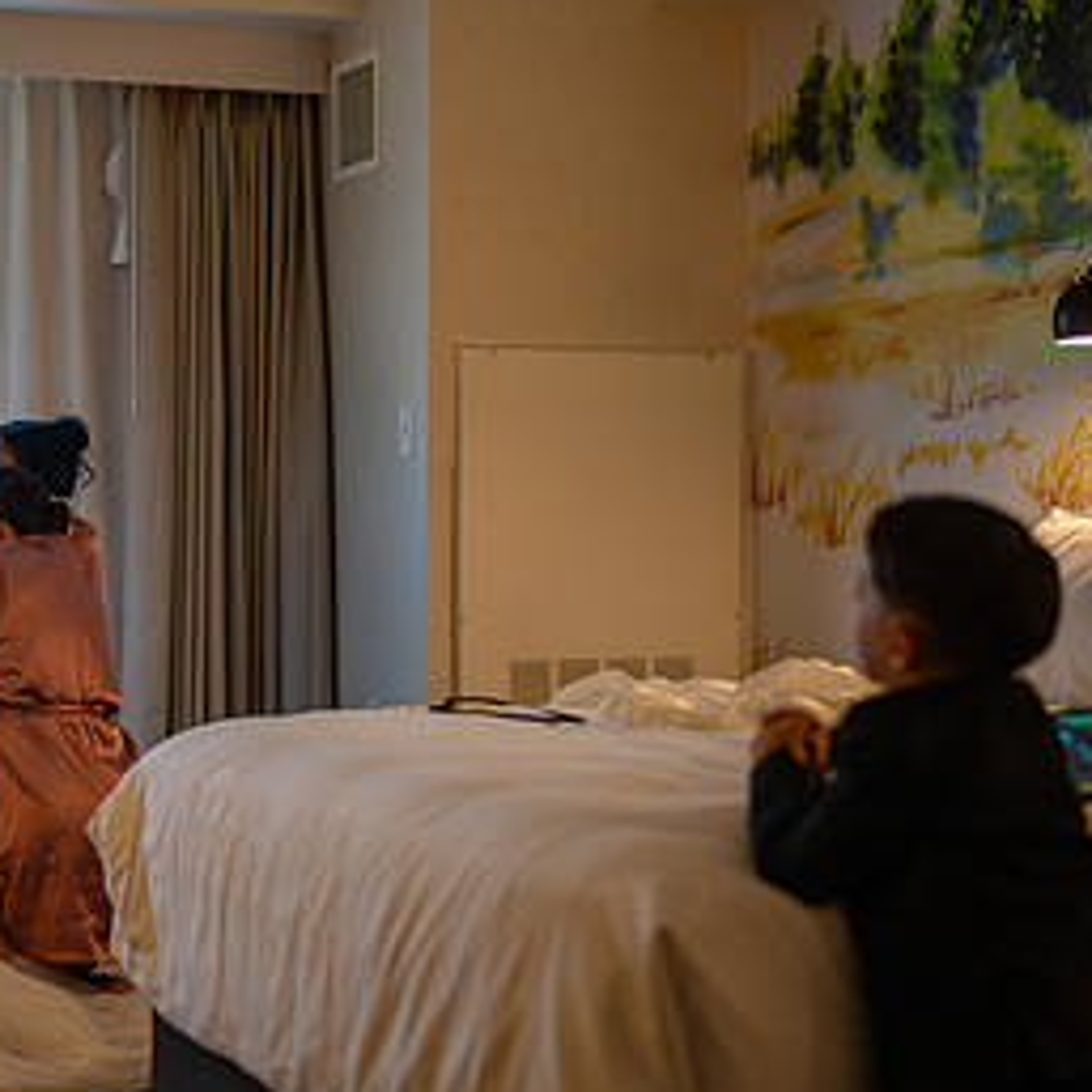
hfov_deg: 24.8
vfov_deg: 25.4
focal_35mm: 68
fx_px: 2427
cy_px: 576
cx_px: 166
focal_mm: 35
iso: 200
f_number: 1.2
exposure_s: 1/125
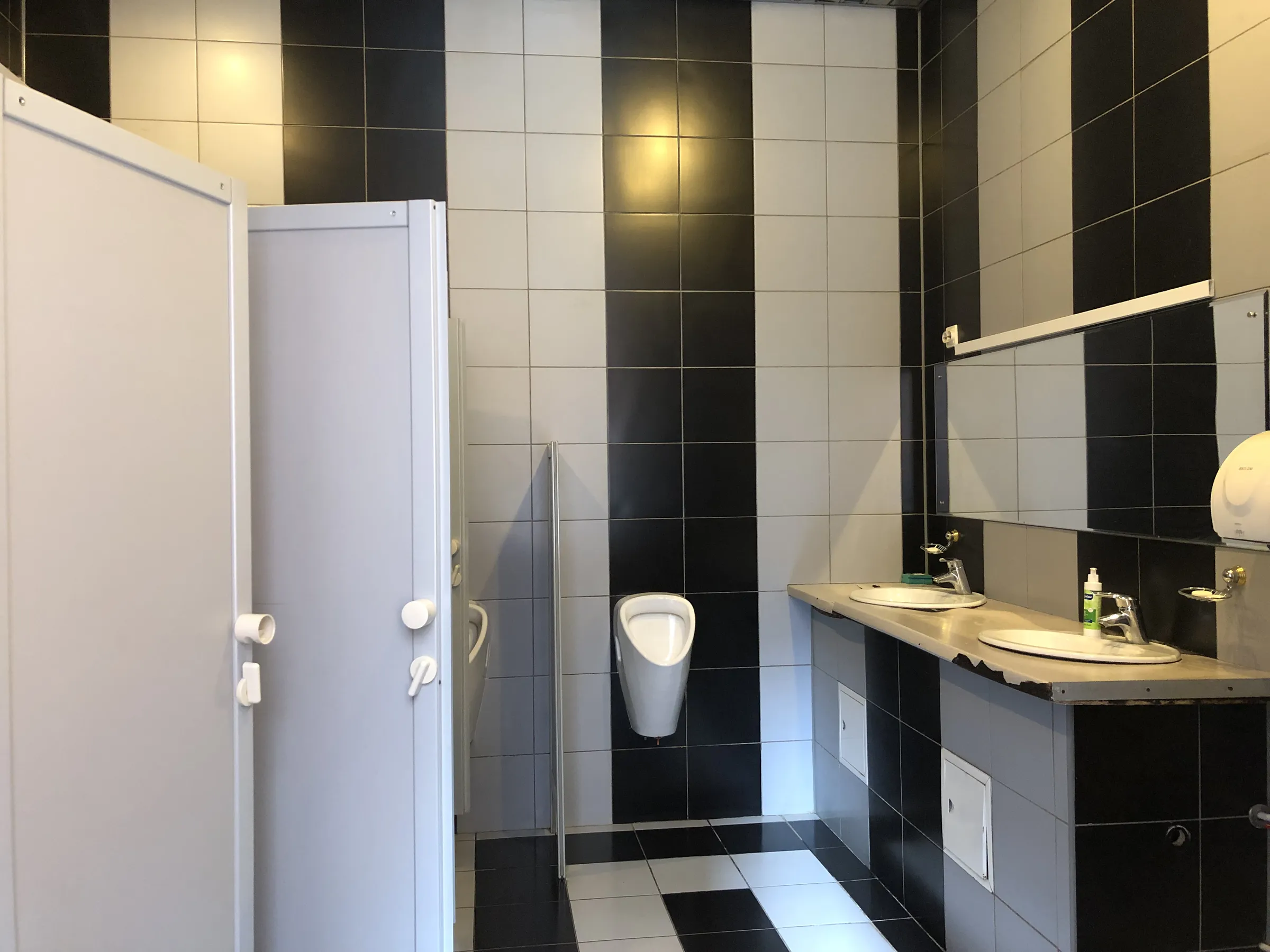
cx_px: 635
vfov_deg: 49.7
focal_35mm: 28
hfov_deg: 63.4
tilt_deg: -0.6
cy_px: 476
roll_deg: +0.2
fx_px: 1027
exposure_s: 1/7
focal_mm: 4
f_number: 1.8
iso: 80
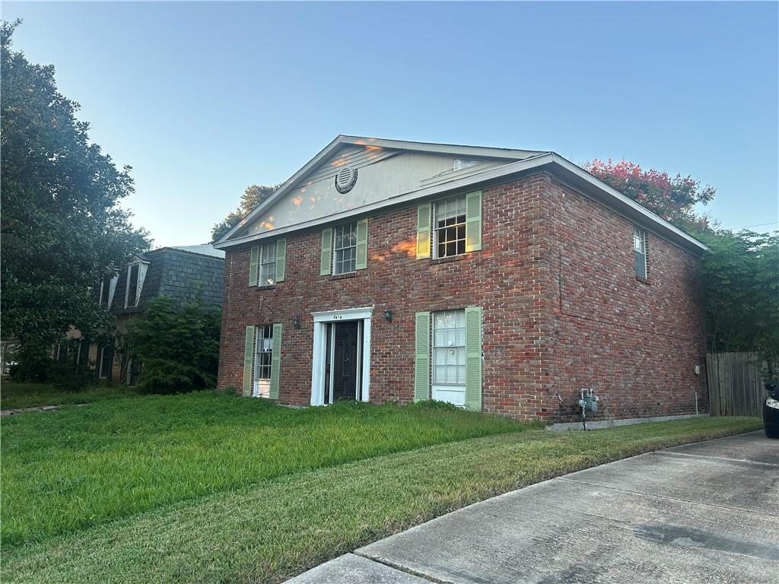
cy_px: 292
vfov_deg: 53.1
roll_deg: -2.8
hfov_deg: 67.3
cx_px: 390
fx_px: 585
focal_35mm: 26
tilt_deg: +8.2
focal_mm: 5.7
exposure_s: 1/383
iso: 50
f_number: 1.5
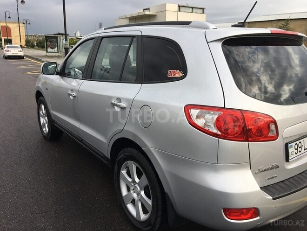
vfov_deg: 48.2
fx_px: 257
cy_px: 116
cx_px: 154
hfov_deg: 61.7
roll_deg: -0.9
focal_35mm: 29
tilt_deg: -15.7
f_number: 2.2
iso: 25
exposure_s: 1/635
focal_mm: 4.15
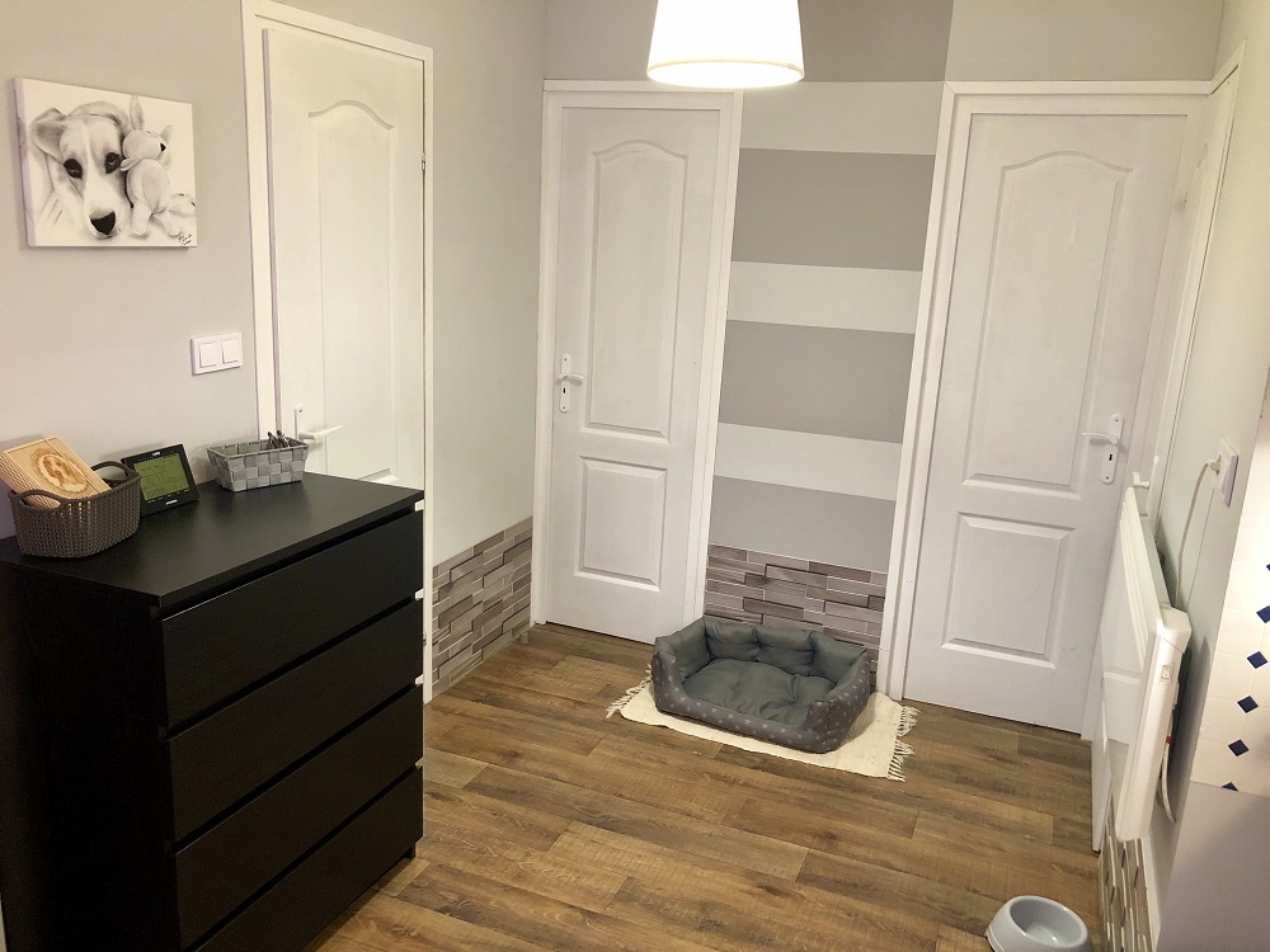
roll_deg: -2.7
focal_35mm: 28
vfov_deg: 49.7
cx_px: 635
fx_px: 1027
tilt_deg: -14.0
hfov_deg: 63.4
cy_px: 476
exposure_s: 1/17
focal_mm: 3.99
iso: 80
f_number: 1.8
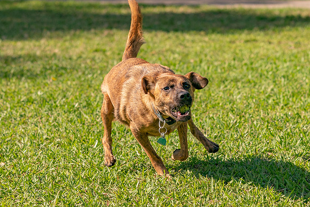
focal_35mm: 157
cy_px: 68
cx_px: 140
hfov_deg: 13.1
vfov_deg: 8.7
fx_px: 1352
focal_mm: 70
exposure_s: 1/3200
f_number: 4
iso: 640
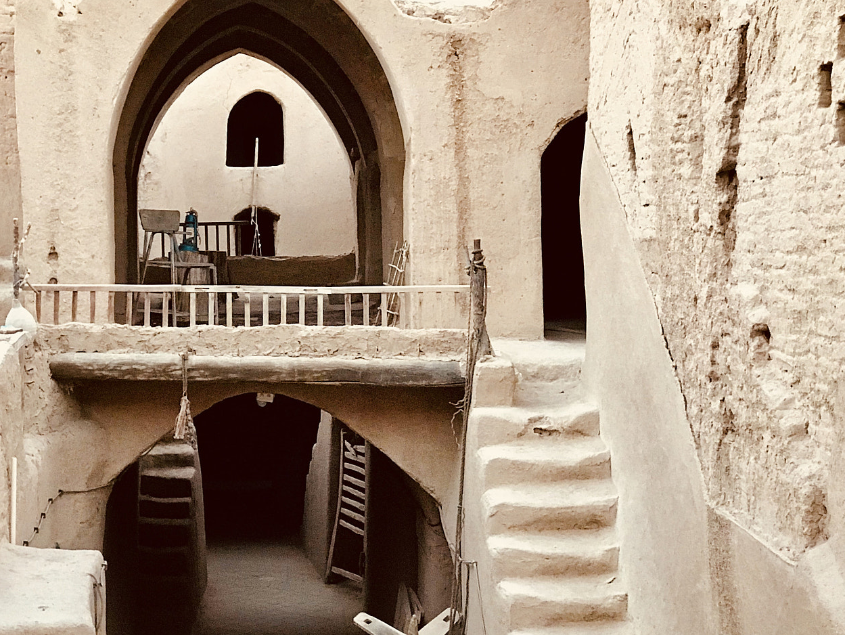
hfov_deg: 26.6
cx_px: 371
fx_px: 1783
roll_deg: +1.6
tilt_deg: -3.8
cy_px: 340
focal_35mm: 73
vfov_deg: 20.2
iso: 400
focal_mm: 6.6
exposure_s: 1/50
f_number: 2.8
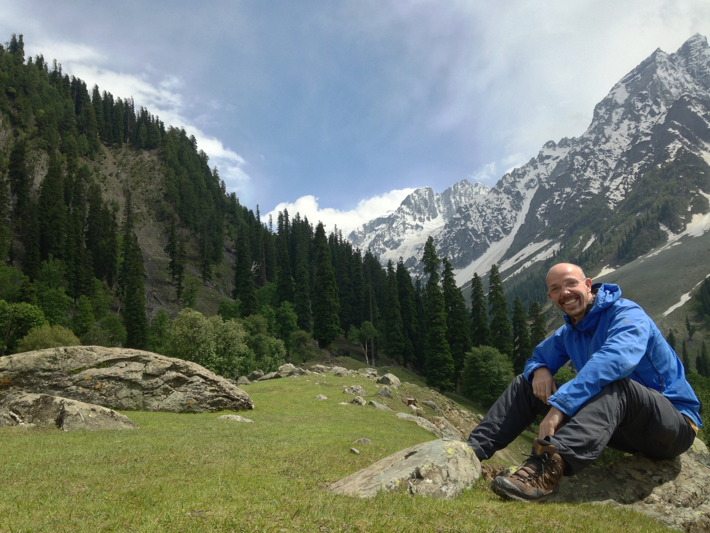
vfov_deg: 42.9
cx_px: 355
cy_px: 266
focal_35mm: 33
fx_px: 677
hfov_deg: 55.4
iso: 50
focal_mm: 4.13
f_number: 2.4
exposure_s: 1/733
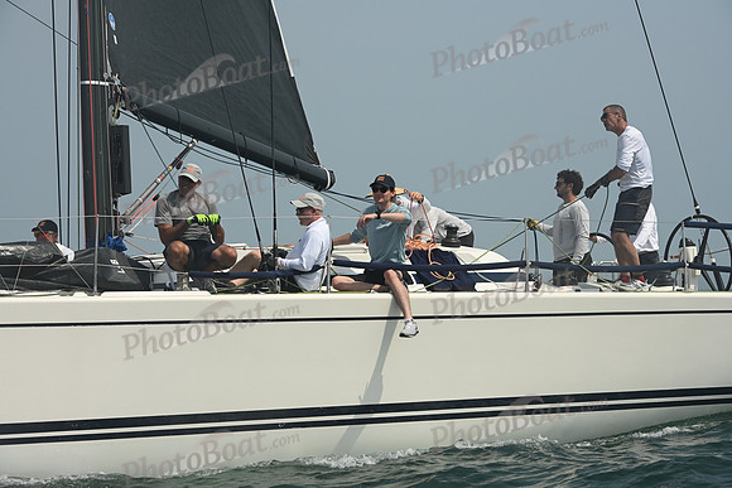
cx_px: 366
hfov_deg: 17.1
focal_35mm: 120
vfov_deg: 11.4
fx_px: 2440
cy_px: 244
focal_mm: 120
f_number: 9
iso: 320
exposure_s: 1/1250
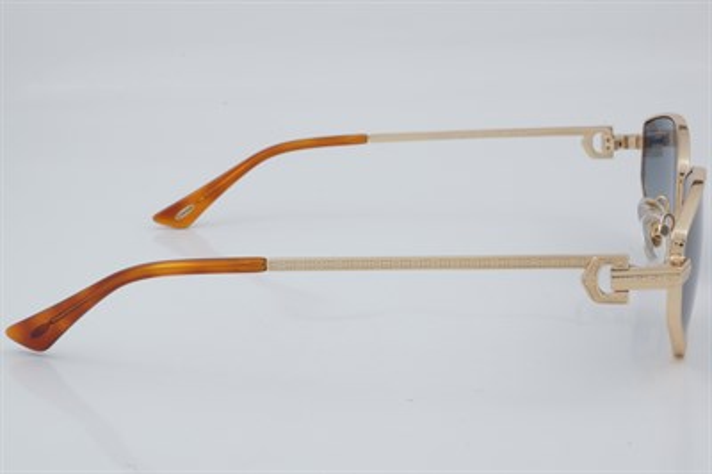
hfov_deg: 27.0
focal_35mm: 75
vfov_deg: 18.2
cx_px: 356
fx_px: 1482
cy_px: 237
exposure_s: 1/4
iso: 100
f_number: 29
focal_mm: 50
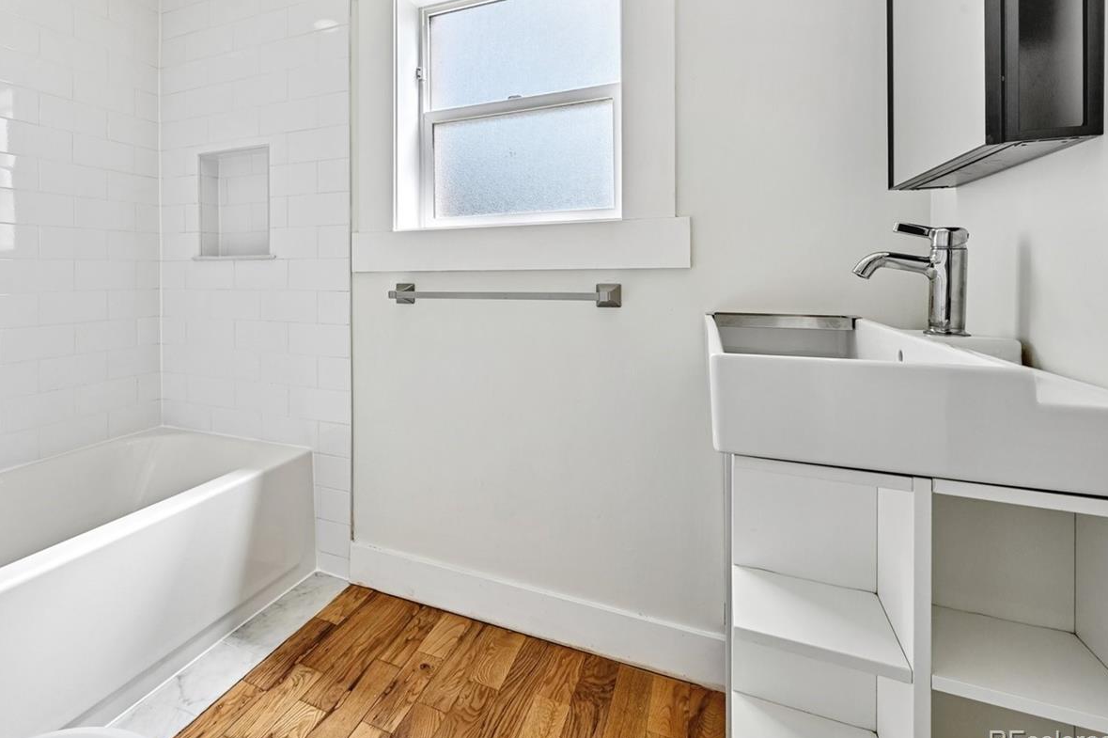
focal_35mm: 19
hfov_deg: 84.5
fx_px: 585
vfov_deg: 63.2
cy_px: 259
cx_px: 389
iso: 80
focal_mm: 14
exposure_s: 1/15
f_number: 11
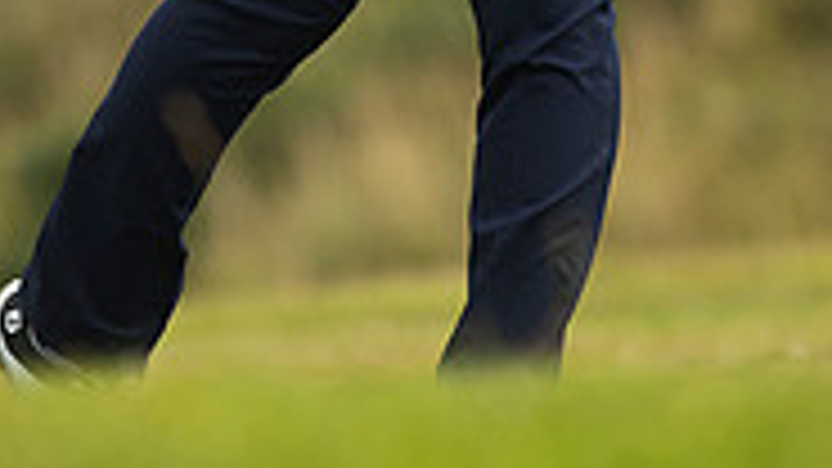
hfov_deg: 2.8
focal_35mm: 766
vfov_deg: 1.6
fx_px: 16897
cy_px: -459
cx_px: 326
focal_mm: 300
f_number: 6.3
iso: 800
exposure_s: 1/2500
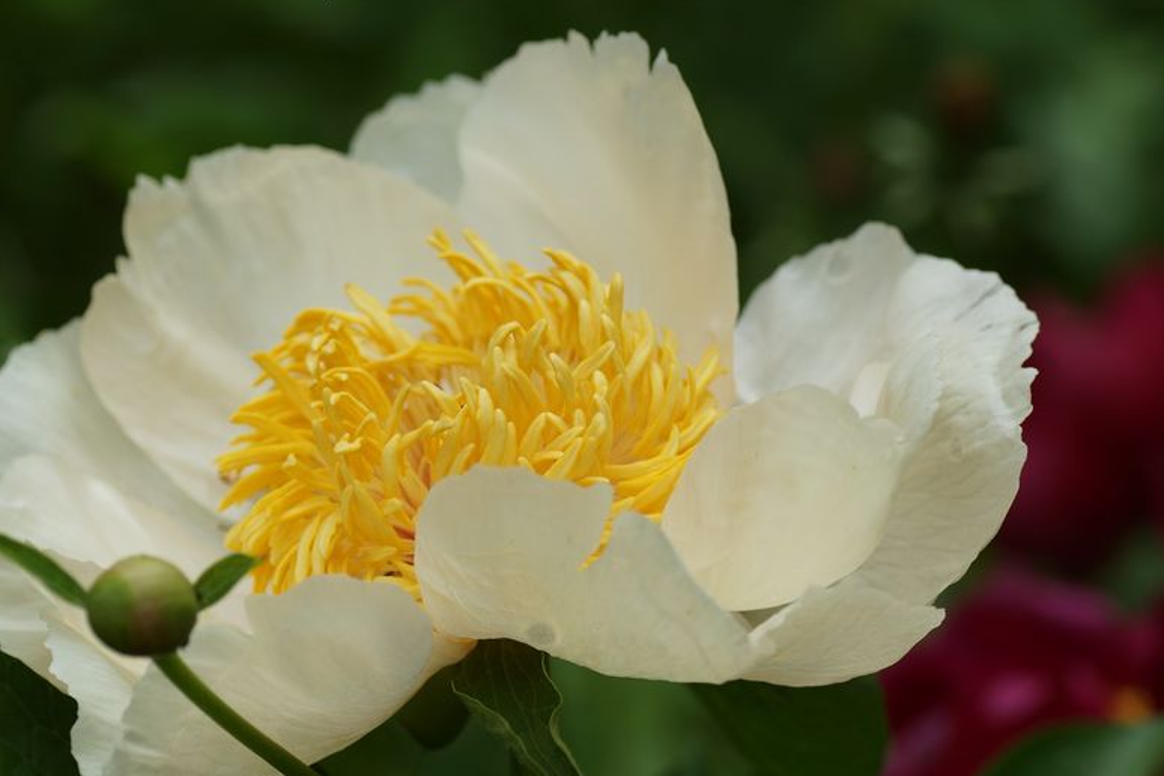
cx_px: 555
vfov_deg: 8.7
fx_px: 5076
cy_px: 397
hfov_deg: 13.1
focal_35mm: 157
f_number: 5.6
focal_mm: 90
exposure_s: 1/320
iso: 100
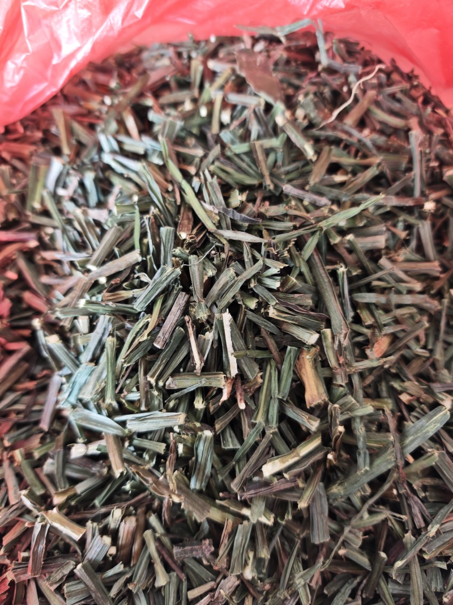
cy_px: 302
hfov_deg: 58.9
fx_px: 401
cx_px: 226
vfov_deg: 73.9
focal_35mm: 23
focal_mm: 6.68
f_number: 1.44
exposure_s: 1/36.8
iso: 320
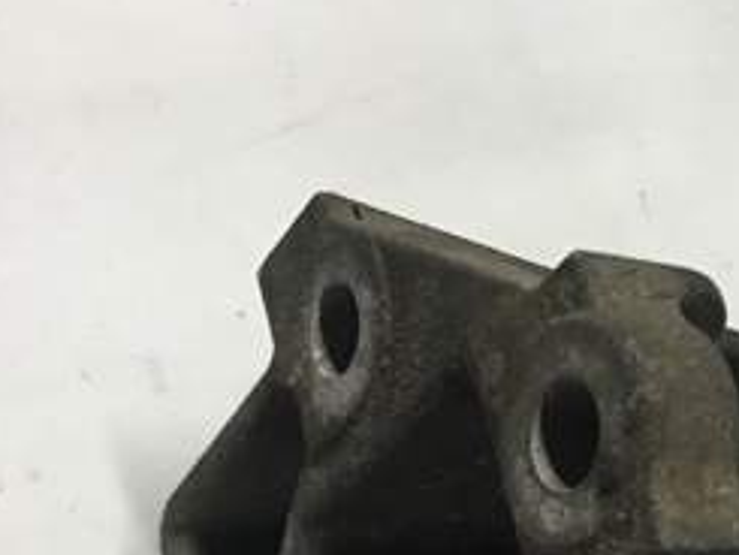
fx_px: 1559
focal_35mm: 73
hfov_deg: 26.5
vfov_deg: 19.1
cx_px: 516
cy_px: 656
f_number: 1.8
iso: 25
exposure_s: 1/33
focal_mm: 3.99
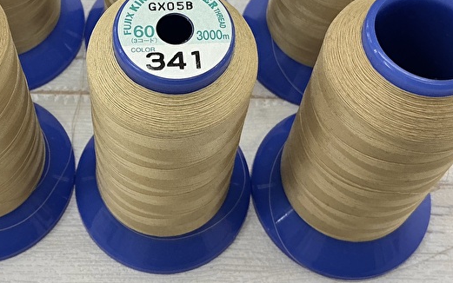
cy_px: 30
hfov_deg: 34.3
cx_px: 160
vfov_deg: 21.5
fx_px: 729
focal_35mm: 59
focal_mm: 3
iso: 80
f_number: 1.8
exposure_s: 1/60
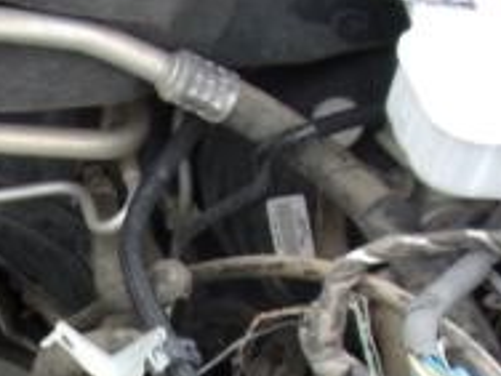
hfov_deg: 18.8
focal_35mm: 102
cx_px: 27
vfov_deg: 14.0
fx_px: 1476
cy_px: 475
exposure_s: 1/150
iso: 80
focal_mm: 4.3
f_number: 3.3
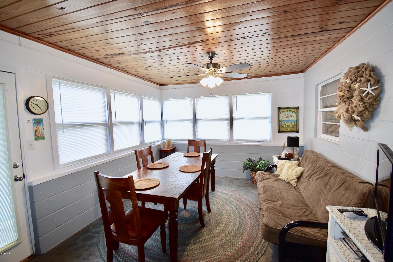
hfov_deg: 100.4
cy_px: 131
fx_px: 164
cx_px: 196
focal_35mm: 15
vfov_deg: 77.3
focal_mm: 10
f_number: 4.5
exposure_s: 1/6
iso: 100
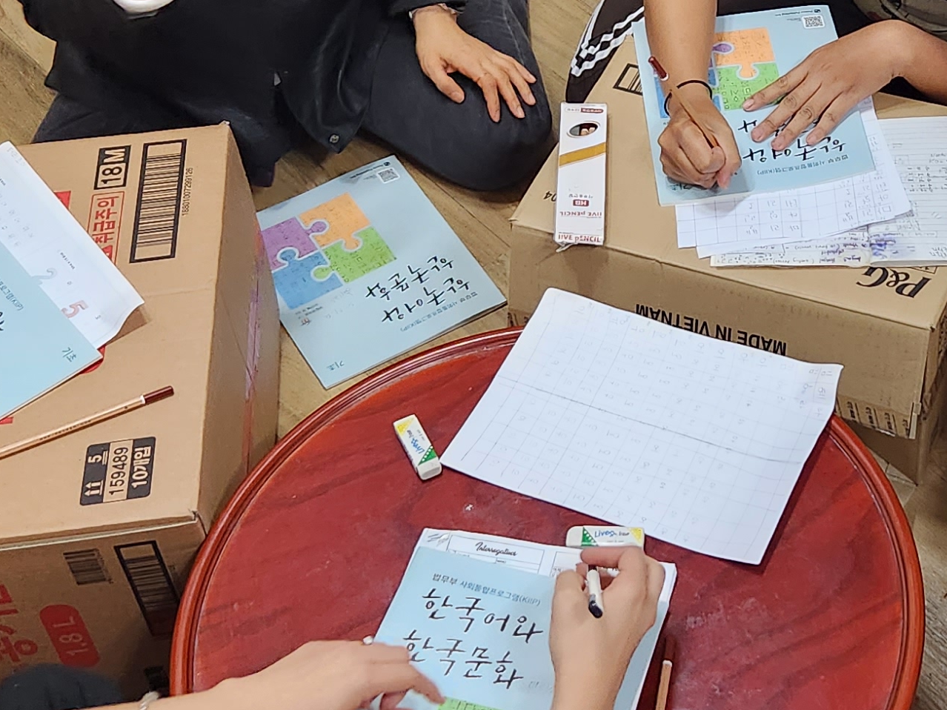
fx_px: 1969
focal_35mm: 72
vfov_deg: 20.2
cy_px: 151
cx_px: 737
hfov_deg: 26.6
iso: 400
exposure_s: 1/120
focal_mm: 5.4
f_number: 1.8
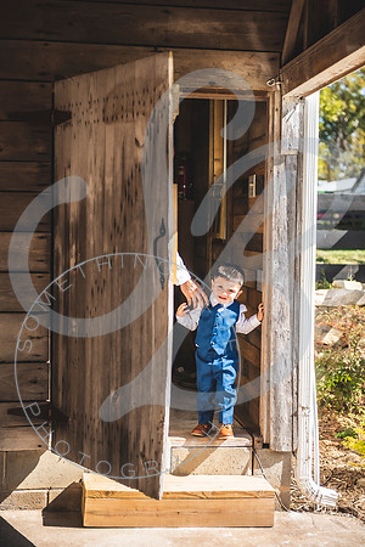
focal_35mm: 70
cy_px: 274
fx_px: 1065
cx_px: 182
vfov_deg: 28.8
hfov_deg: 19.5
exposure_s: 1/1000
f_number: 2.8
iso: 200
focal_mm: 70
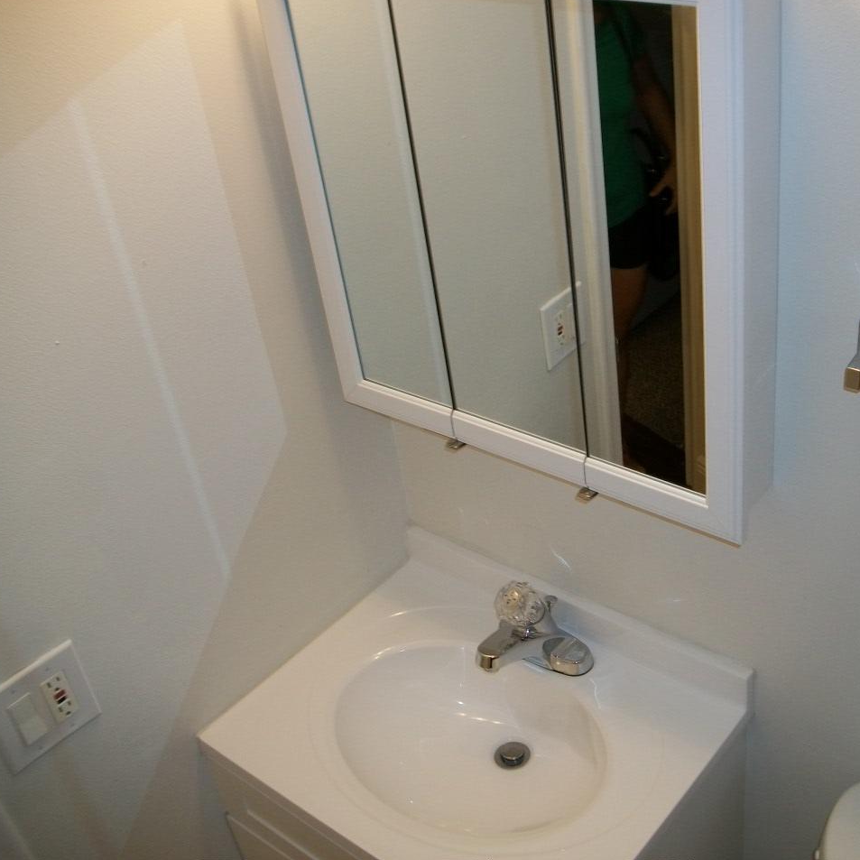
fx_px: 1068
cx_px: 550
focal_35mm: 38
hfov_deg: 43.4
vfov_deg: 43.9
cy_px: 429
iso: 80
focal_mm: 5.7
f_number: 2.9
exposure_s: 1/30
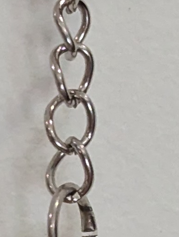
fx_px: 2608
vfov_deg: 5.2
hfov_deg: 3.9
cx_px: 107
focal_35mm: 379
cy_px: 129
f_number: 1.85
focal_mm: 6.81
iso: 355
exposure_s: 1/138
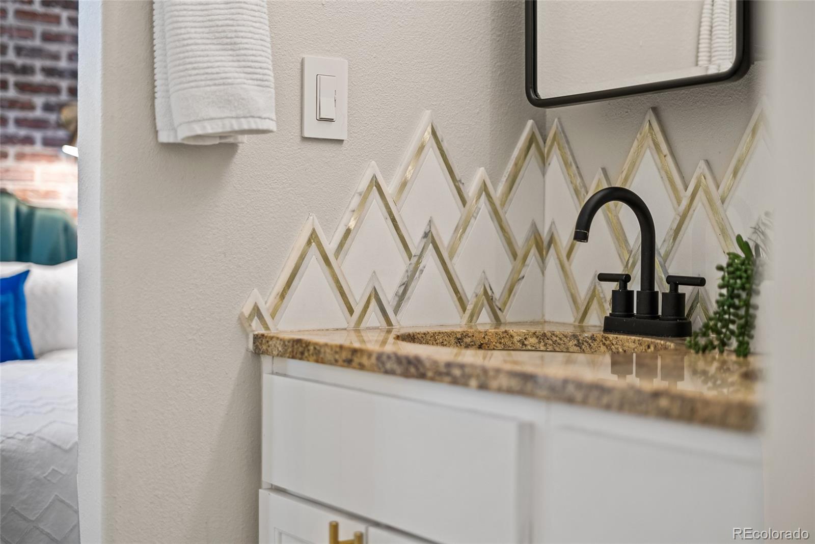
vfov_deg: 27.0
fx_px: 1132
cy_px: 272
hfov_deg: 39.6
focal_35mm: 50
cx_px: 408
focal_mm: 50
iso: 200
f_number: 1.8
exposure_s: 1/20
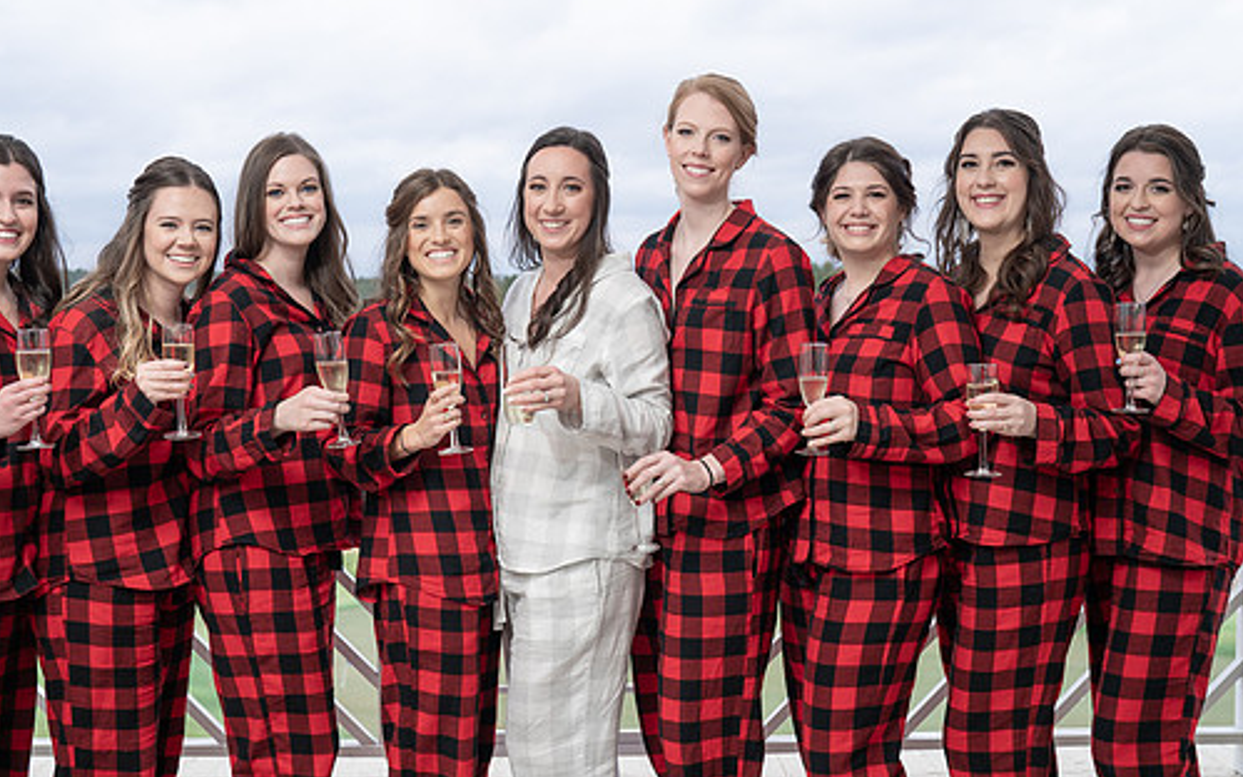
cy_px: 329
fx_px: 1457
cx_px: 581
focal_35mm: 43
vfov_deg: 29.8
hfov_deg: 46.2
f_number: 4
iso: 100
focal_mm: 35
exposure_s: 1/250
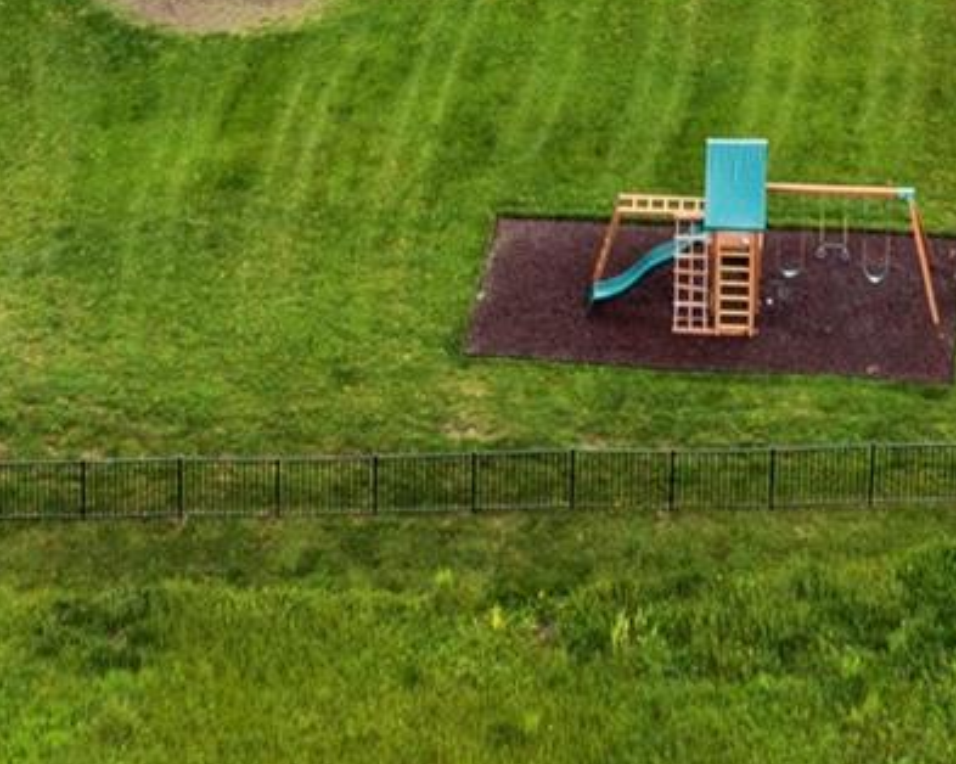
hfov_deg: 14.1
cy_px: -673
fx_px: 3874
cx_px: 457
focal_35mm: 137
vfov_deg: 10.5
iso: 100
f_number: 5
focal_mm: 10.26
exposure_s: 1/240
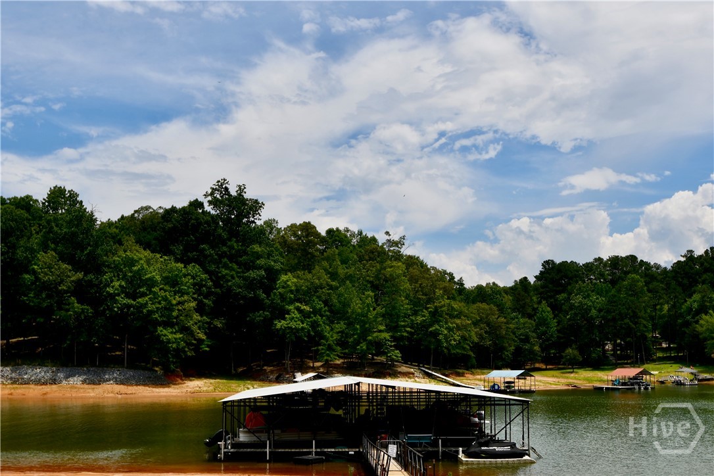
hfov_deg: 53.1
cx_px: 357
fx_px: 714
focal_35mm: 36
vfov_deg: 36.9
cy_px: 238
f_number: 9
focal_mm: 24
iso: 100
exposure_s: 1/320
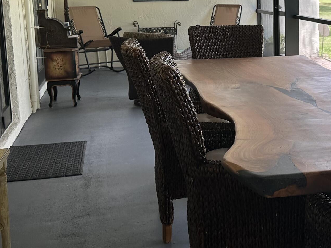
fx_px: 545
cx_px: 274
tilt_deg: -8.2
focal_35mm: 57
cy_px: 61
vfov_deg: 25.3
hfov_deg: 32.7
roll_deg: +0.9
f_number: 1.78
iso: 64
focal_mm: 6.86
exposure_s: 1/137
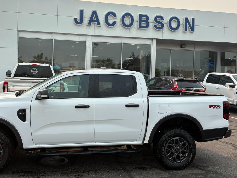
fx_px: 226
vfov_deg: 42.9
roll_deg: -1.0
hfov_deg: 54.7
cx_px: 89
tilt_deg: -0.3
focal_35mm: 33
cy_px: 80
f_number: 1.6
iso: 50
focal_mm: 5.96
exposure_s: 1/3125
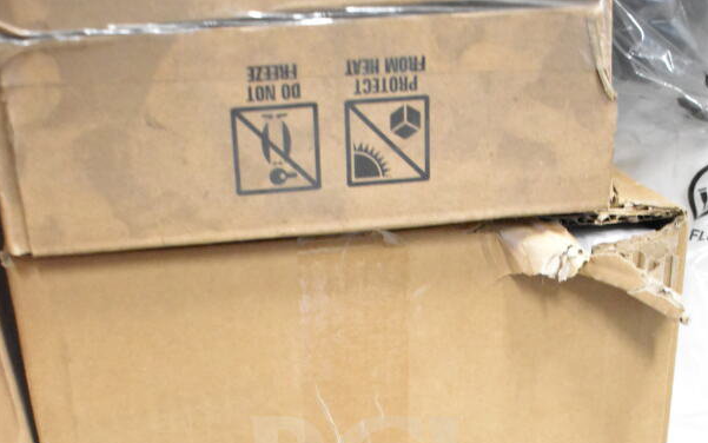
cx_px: 355
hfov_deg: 32.6
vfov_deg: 19.7
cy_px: 509
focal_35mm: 63
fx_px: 1212
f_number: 4
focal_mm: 27
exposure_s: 1/40
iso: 8000
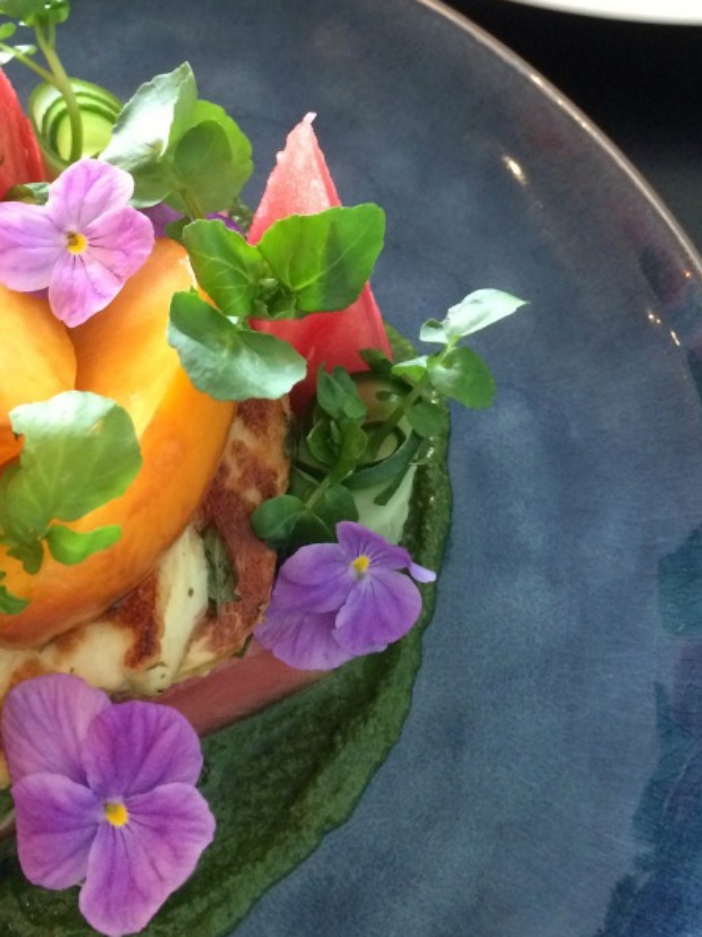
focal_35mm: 52
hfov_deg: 28.0
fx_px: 1407
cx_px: 329
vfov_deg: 35.6
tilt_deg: -54.3
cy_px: 188
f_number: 2.2
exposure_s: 1/30
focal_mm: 4.15
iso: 250
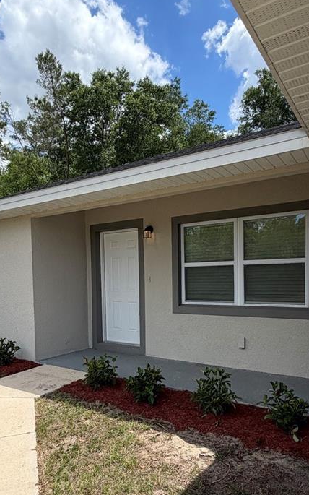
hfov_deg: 47.6
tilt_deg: -3.3
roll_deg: +0.3
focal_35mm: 26
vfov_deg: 69.7
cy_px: 297
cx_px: 147
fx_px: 350
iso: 25
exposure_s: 1/770
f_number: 2.2
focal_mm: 2.22
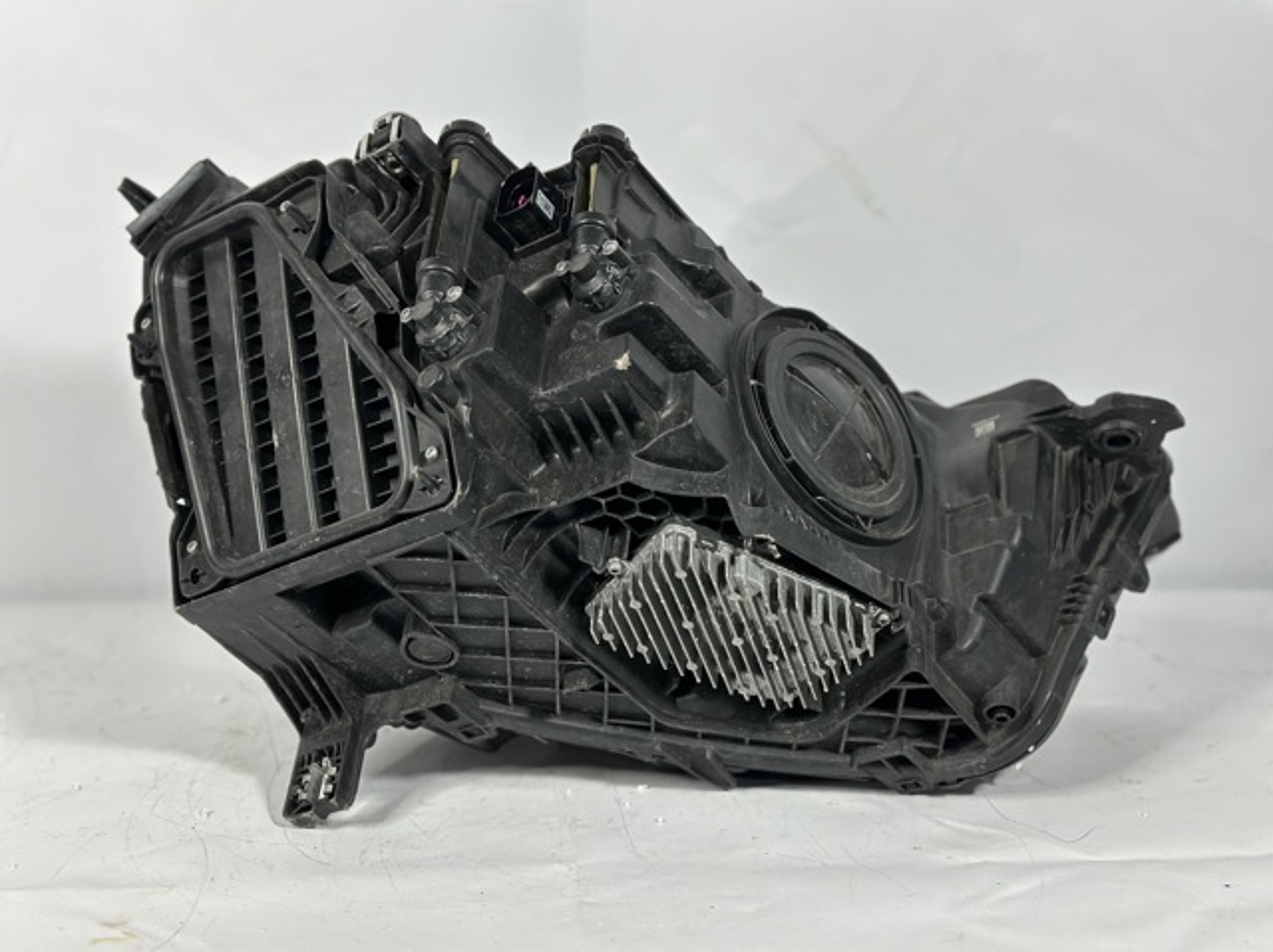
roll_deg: +0.2
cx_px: 636
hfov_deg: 39.7
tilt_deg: -12.4
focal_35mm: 48
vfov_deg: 30.2
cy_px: 476
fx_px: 1764
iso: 160
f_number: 1.78
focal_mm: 6.86
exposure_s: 1/100
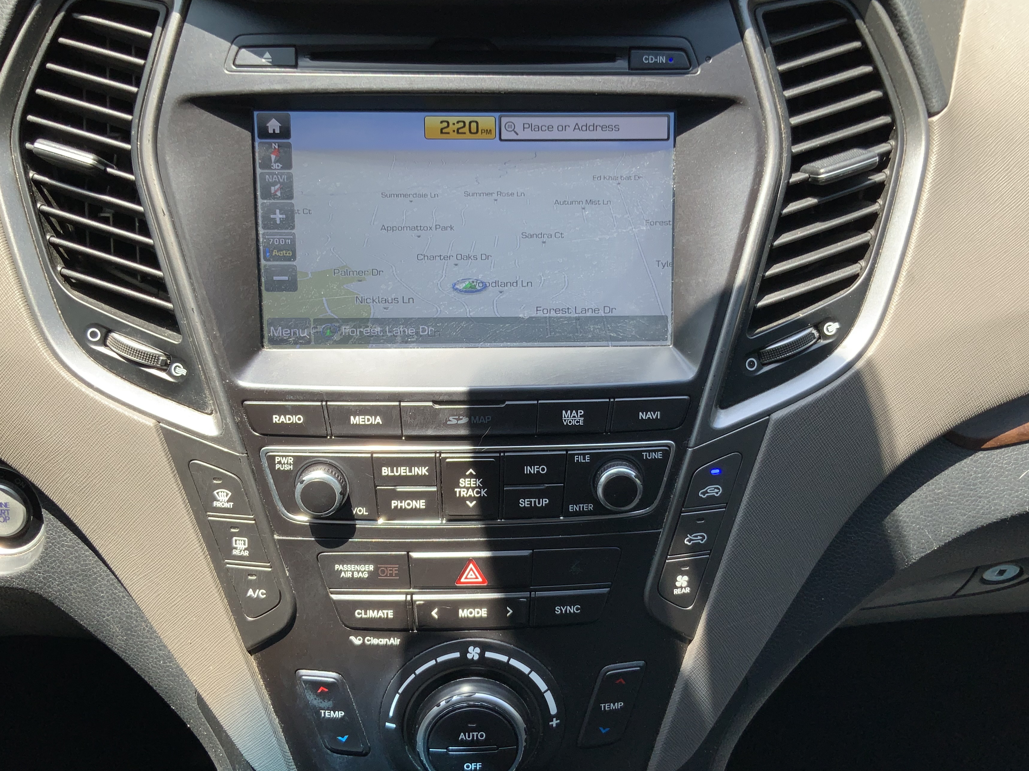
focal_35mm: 34
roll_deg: -4.9
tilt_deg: -37.7
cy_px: 398
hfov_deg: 53.9
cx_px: 541
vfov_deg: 41.8
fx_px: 1011
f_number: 1.8
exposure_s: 1/171
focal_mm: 3
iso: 16
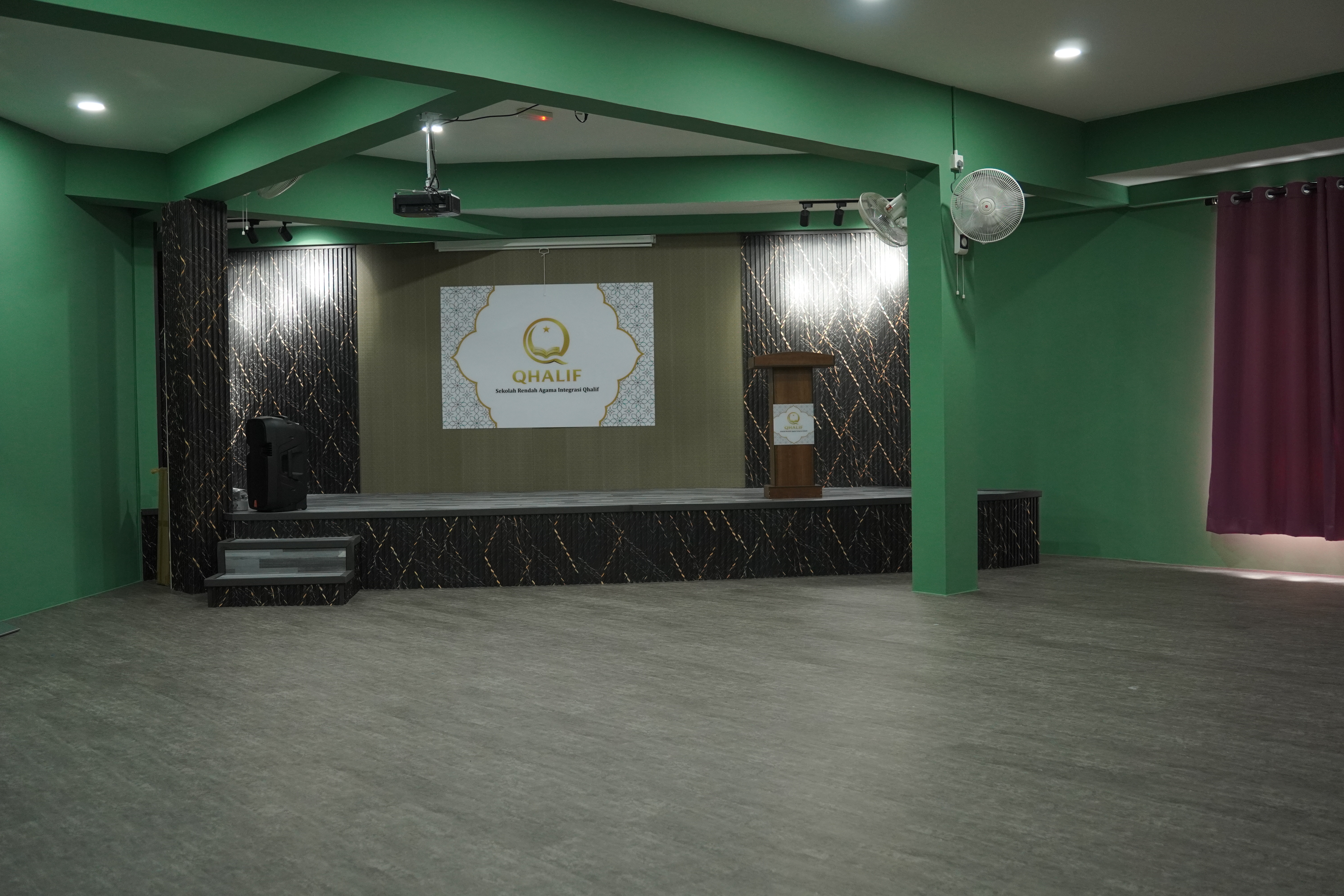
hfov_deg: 55.5
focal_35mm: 34
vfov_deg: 38.7
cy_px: 448
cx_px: 672
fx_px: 1277
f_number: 2.8
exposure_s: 1/100
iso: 1000
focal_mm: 22.8
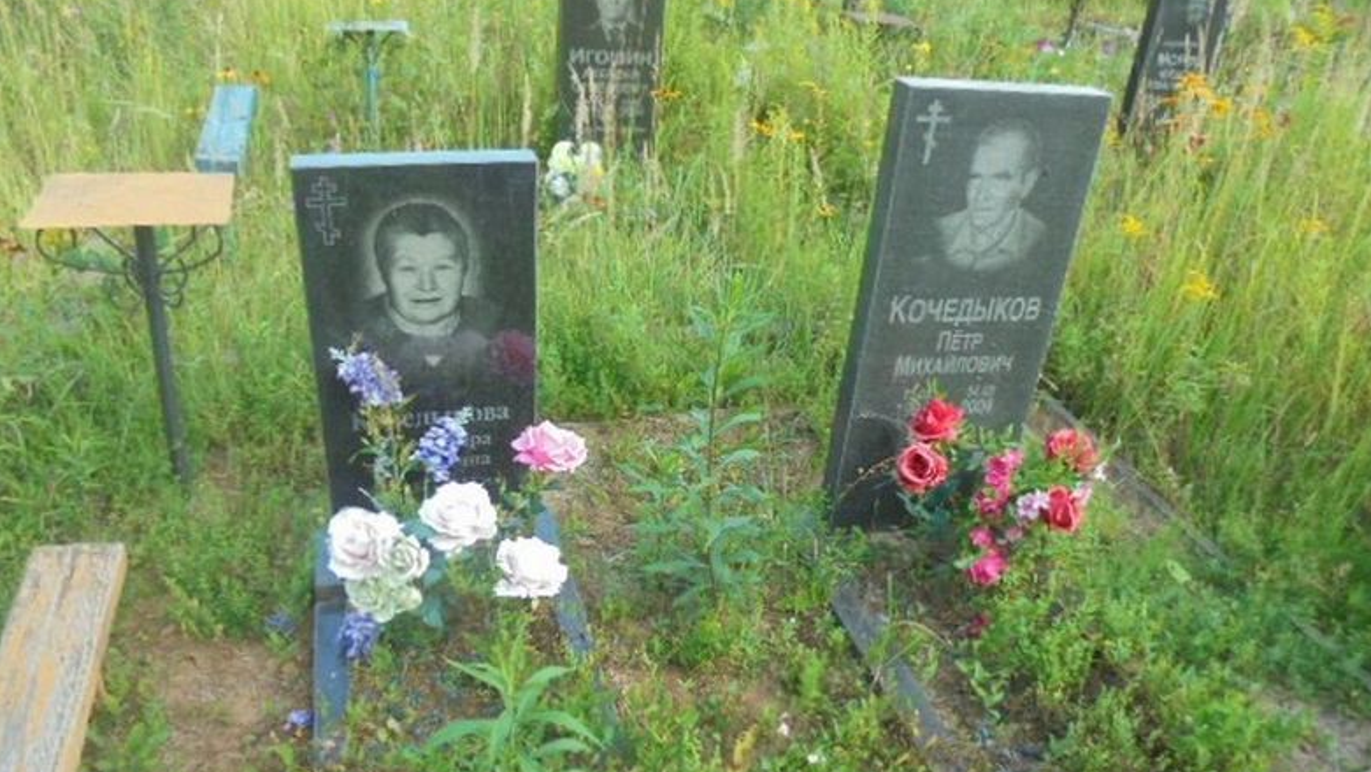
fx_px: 1055
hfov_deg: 66.0
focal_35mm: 29
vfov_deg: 40.0
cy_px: 477
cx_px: 672
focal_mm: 4.6
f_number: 3.5
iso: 200
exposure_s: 1/200
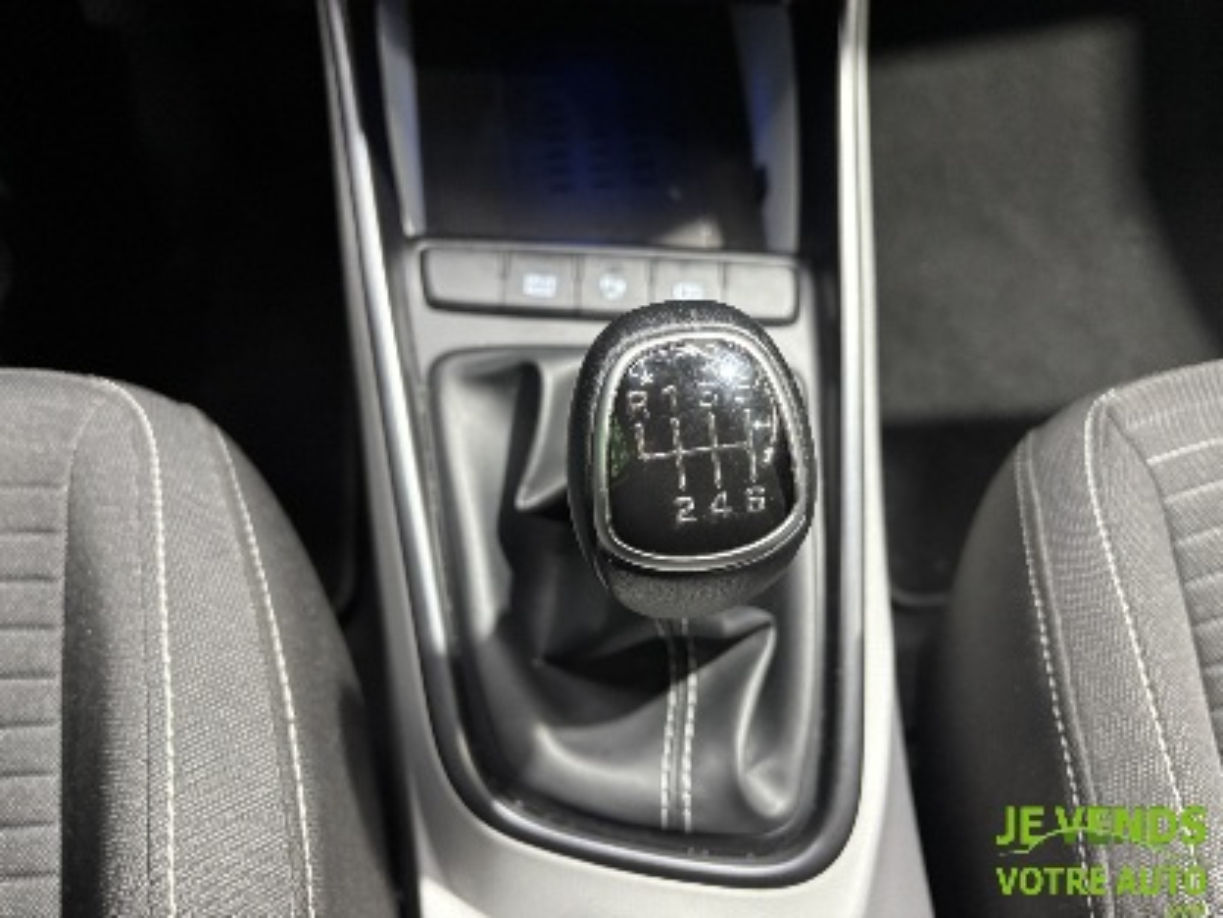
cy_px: 459
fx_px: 919
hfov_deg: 67.3
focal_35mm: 26
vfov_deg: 53.1
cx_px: 612
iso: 400
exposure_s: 1/50
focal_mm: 5.96
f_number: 1.6
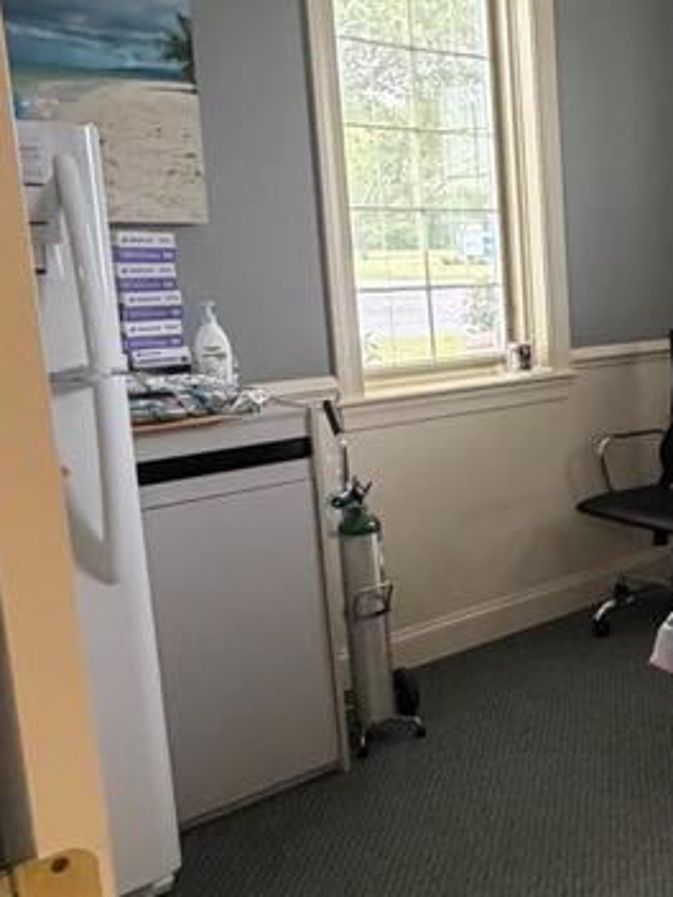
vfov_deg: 43.8
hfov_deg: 27.6
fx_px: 1115
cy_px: 418
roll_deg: -0.3
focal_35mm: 43
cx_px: 887
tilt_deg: -9.7
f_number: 2.2
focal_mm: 2.22
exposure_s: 1/86
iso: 320
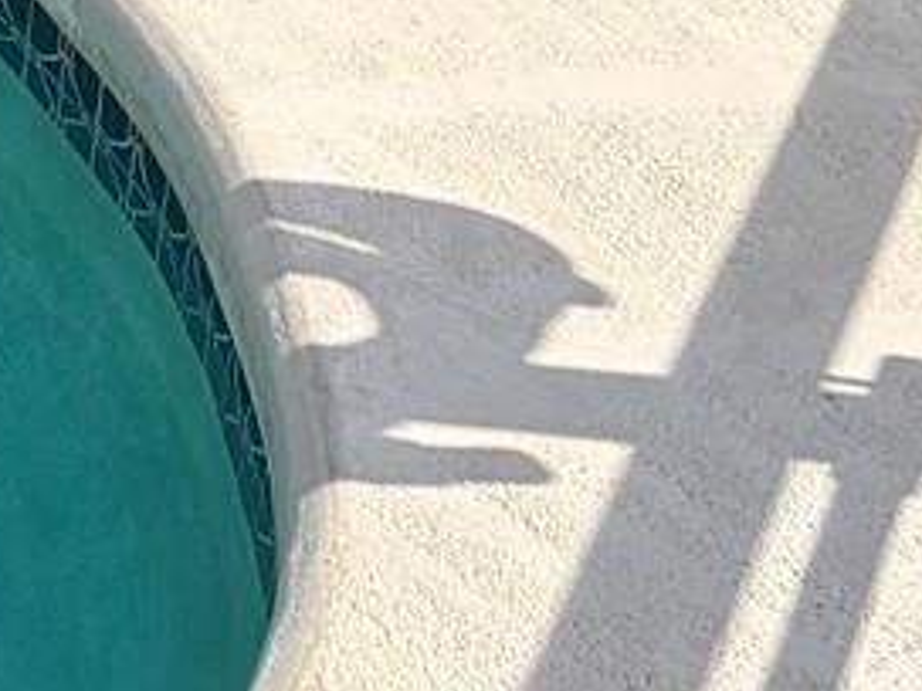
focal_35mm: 153
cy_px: -1121
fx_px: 4075
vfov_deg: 8.6
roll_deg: -2.4
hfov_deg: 11.5
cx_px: -973
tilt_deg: -10.5
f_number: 1.6
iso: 64
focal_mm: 5.96
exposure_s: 1/2283
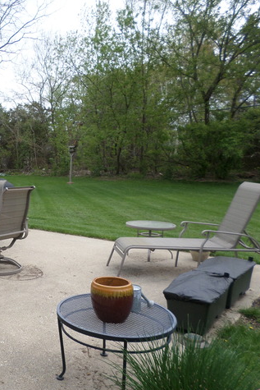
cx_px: 8
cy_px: 195
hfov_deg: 34.8
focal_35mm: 35
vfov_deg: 54.4
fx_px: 379
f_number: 2.5
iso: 80
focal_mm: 4.5
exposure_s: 1/750
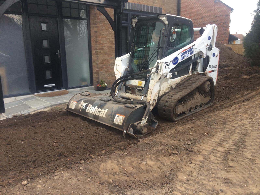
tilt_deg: -11.4
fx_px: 218
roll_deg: +0.9
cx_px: 130
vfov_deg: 48.2
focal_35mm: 29
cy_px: 98
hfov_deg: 61.7
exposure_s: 1/50
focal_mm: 4.15
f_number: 2.2
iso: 40
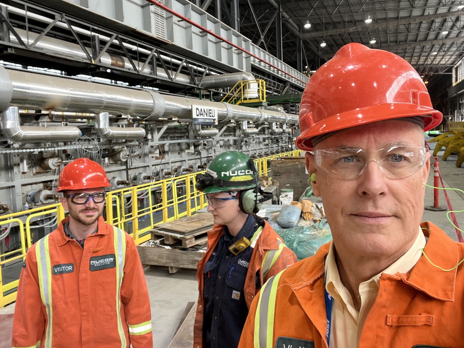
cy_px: 154
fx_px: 348
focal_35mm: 26
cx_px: 255
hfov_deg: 67.2
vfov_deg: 52.9
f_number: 2.2
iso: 125
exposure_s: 1/60
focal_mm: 2.71
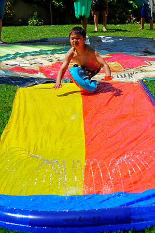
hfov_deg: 13.0
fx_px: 680
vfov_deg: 19.5
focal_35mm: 105
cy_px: 116
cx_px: 78
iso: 200
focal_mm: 70
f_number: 6.3
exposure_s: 1/640
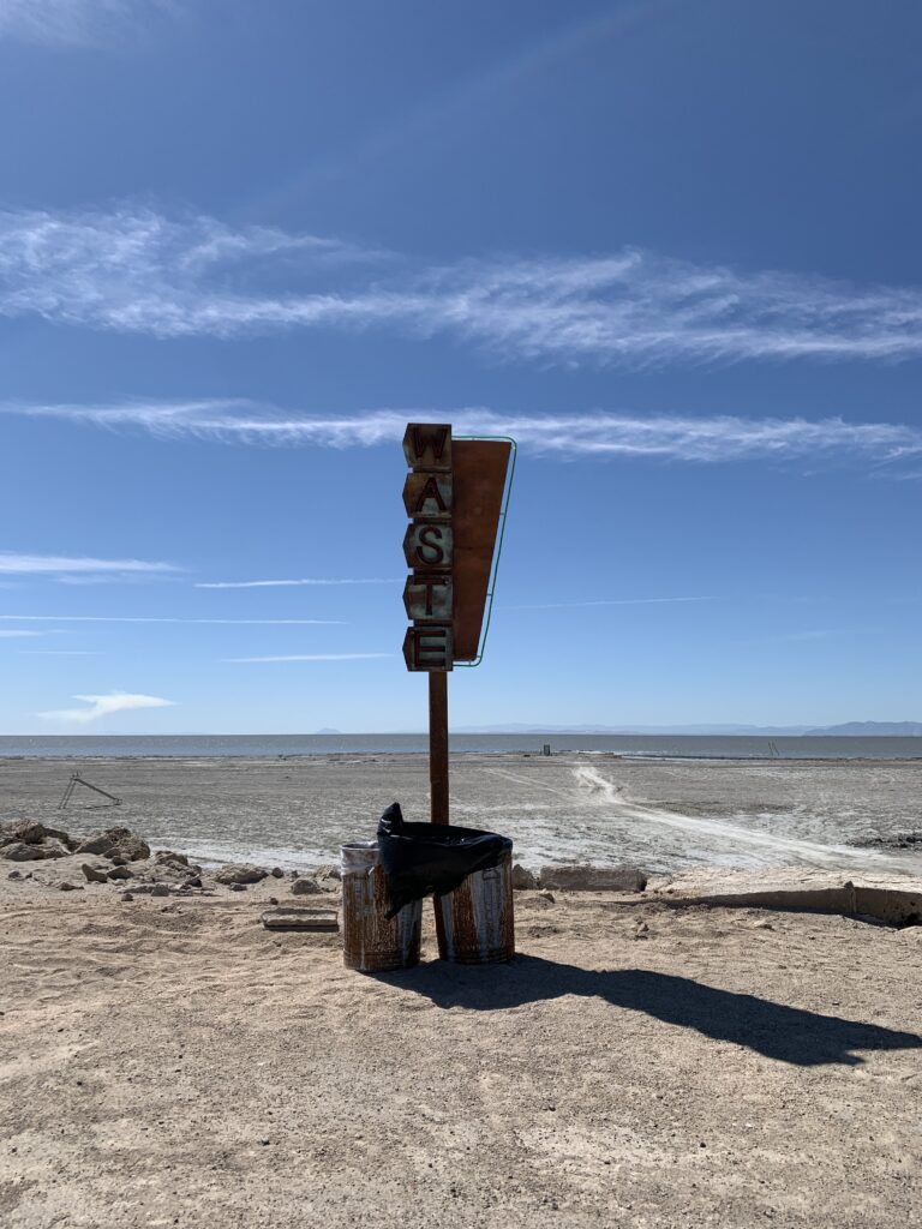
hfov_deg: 53.1
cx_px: 461
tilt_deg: +8.4
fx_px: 923
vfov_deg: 67.3
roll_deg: -1.4
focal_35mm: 26
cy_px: 614
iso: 25
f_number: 1.8
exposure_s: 1/4464
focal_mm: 4.25
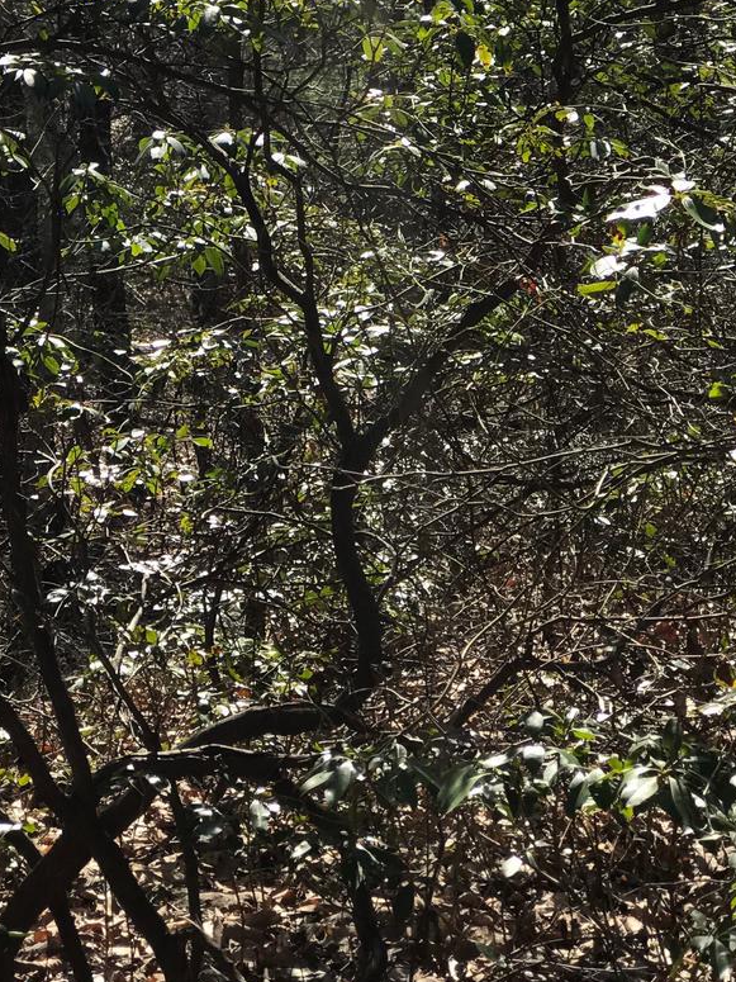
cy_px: 25
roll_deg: +2.8
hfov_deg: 13.1
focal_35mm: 113
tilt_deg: -5.3
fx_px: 3204
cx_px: 217
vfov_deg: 17.1
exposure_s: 1/471
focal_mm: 6.6
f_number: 2.8
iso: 20
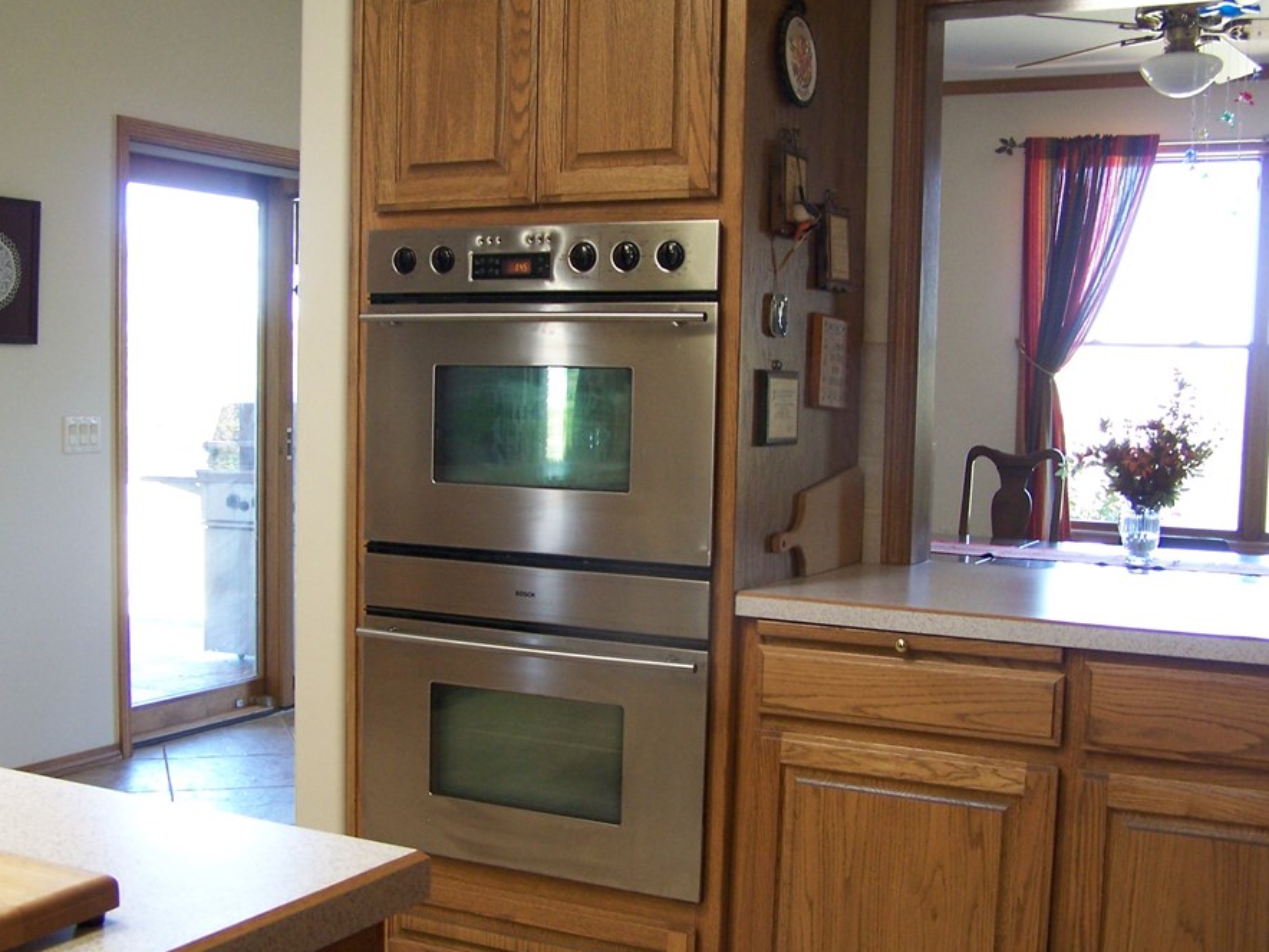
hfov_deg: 42.9
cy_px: 521
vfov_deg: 32.9
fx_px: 1613
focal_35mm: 44
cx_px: 581
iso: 140
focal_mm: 6.3
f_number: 2.8
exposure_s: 1/25
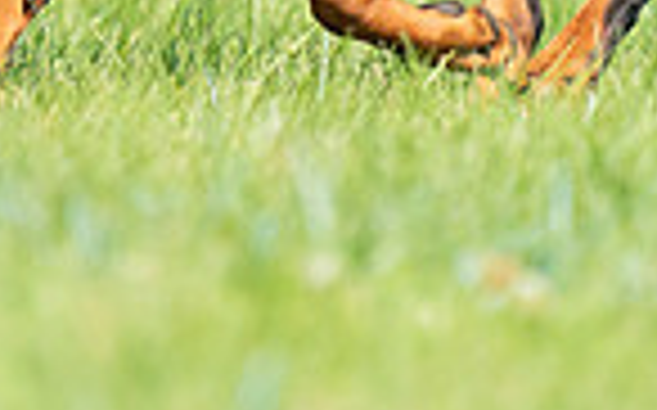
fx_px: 43584
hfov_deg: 0.9
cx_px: 180
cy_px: -412
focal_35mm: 2436
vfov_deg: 0.5
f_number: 6.3
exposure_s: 1/4000
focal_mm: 600
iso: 2000
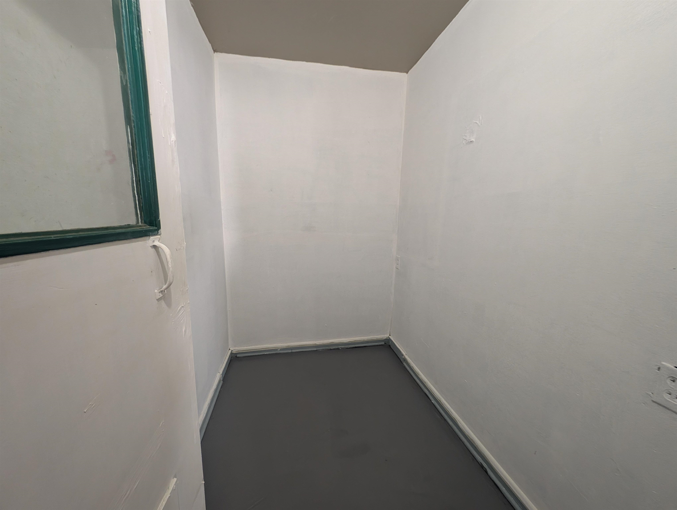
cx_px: 338
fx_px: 235
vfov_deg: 94.6
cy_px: 255
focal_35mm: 12
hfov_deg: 110.5
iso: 174
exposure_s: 1/24
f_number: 1.95
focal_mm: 2.23
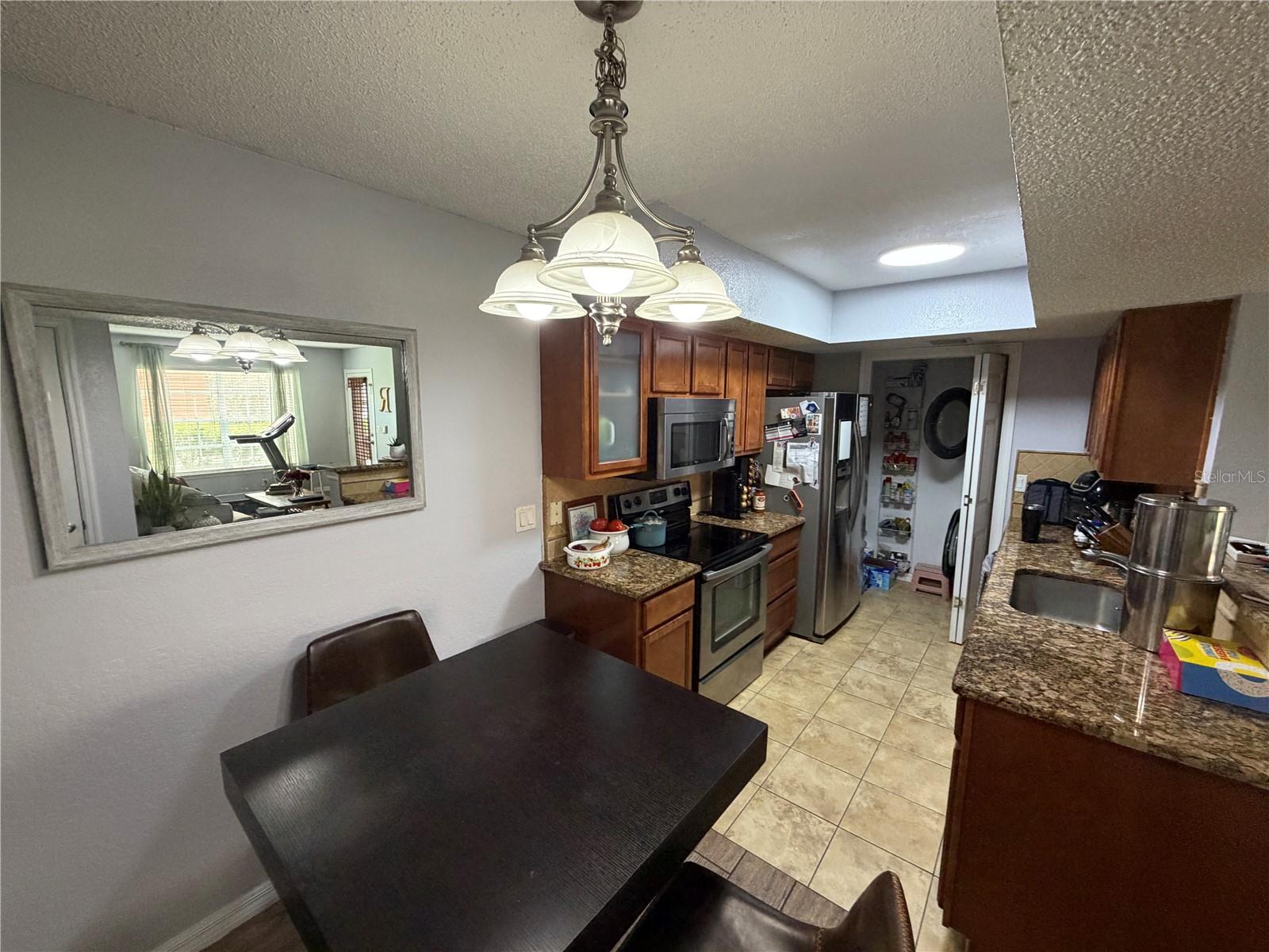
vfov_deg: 85.7
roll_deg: +0.1
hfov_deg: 102.1
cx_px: 634
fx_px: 513
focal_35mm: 14
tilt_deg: -8.2
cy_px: 476
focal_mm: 2.22
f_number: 2.2
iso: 400
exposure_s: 1/60
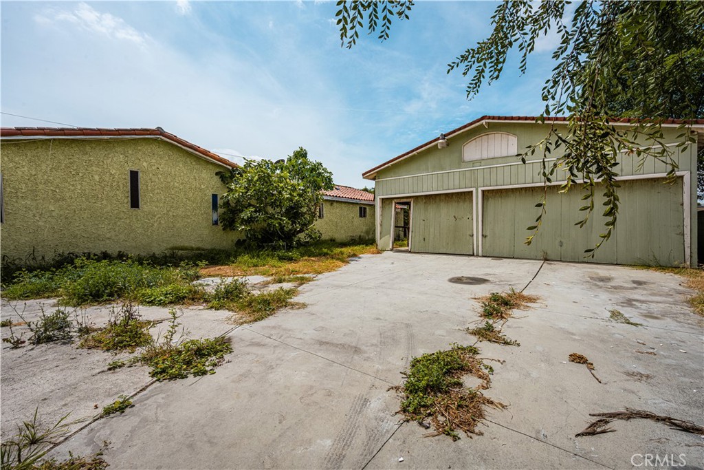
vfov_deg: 81.2
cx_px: 352
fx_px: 274
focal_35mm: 14
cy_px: 235
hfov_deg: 104.2
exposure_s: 1/320
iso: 100
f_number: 14
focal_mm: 14
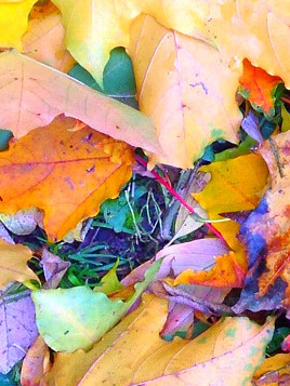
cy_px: 191
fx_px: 1652
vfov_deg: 13.3
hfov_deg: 9.4
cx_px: 589
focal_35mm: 148
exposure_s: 1/129
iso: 50
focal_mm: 4.12
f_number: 2.4
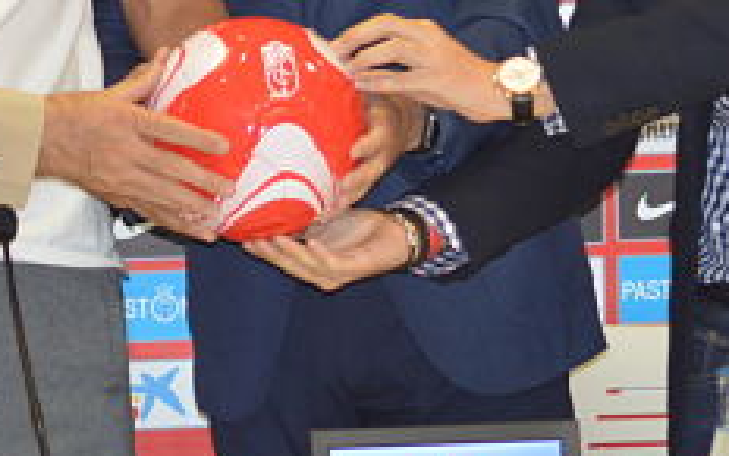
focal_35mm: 299
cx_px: 220
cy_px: -126
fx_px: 5940
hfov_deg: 7.0
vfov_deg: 4.4
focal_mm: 70
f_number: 4
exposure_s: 1/60
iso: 800
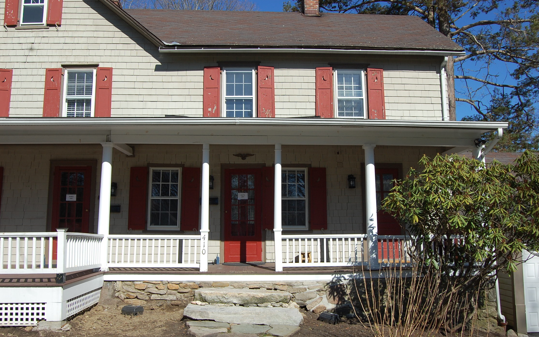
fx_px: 499
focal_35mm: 34
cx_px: 273
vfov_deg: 37.3
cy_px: 178
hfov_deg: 56.7
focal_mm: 22
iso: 200
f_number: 10
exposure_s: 1/400
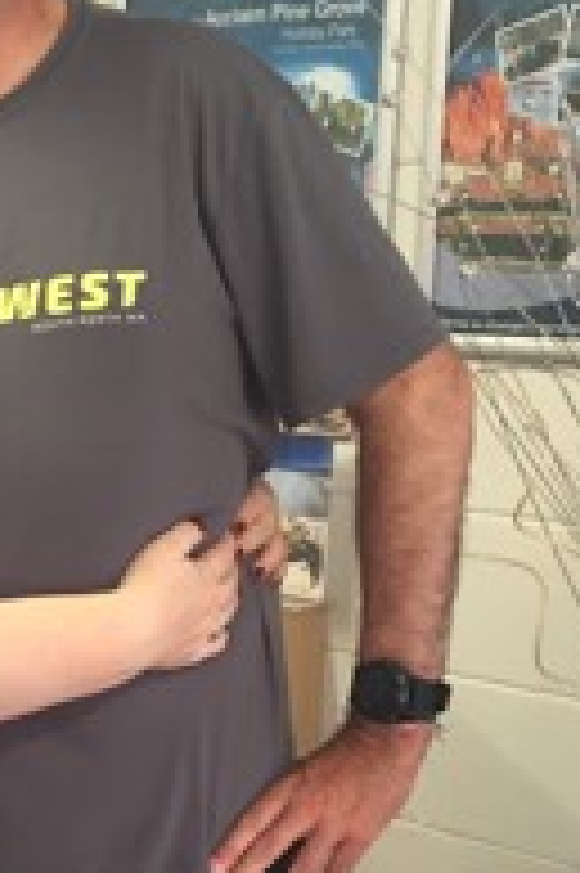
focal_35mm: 81
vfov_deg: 24.8
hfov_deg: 16.2
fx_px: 1961
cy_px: 644
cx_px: -103
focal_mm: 4.15
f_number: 2.2
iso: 125
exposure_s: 1/33
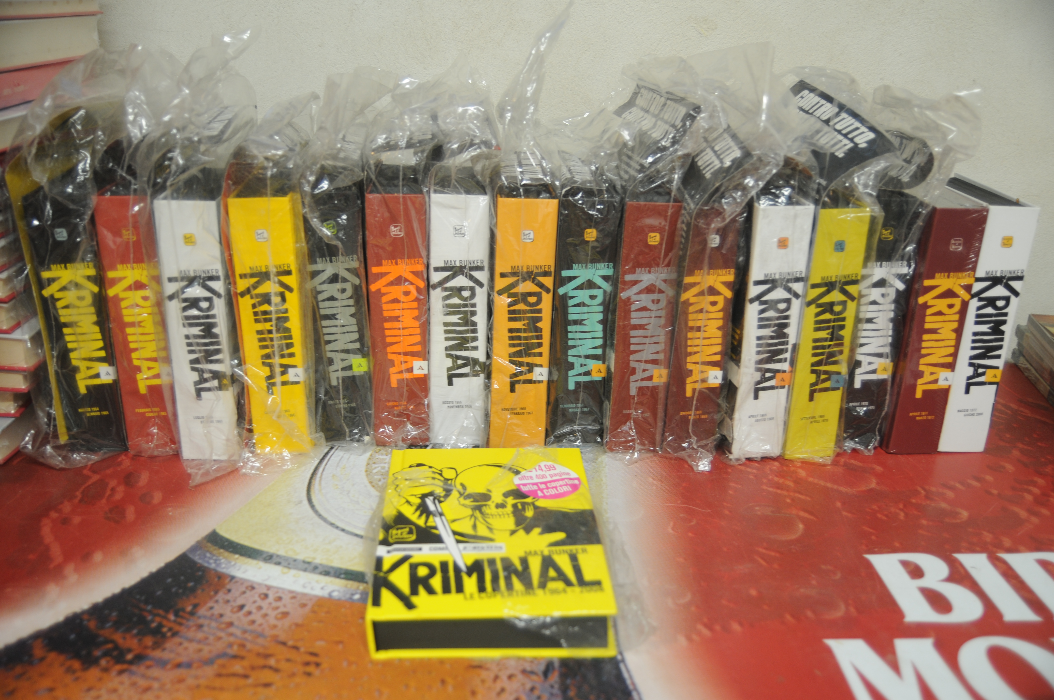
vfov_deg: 39.9
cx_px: 527
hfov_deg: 57.3
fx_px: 965
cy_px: 350
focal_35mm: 33
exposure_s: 1/20
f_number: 2.8
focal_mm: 22
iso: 200
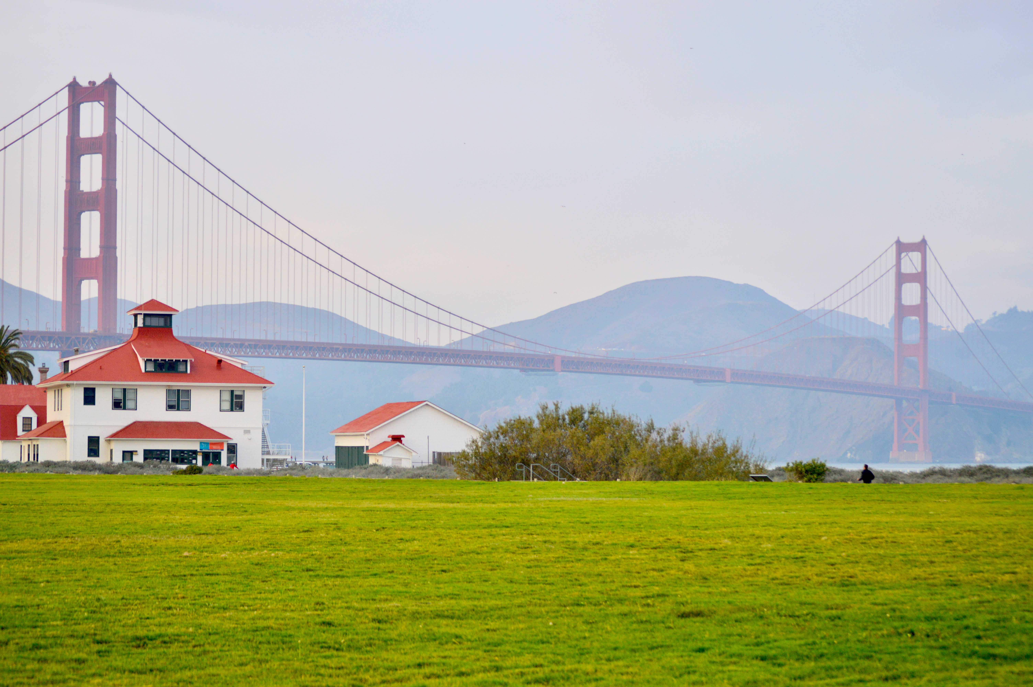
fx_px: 2580
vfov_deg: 15.2
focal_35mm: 90
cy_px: 344
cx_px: 516
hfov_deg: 22.6
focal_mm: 60
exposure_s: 1/125
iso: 400
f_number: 5.6
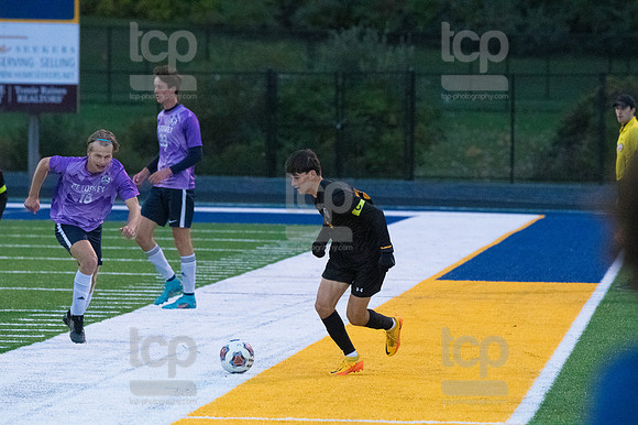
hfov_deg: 7.1
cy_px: 212
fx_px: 5172
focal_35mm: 292
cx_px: 319
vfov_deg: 4.7
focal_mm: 195
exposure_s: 1/1250
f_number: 4.5
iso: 6400
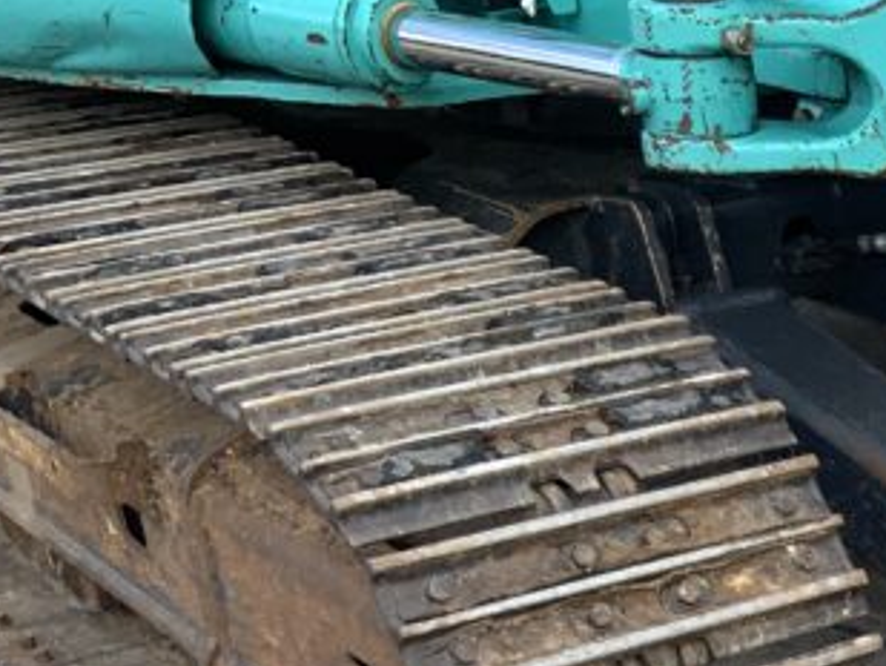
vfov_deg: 14.7
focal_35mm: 96
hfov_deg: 17.7
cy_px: 890
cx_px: 1431
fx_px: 2458
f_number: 1.8
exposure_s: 1/574
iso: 16
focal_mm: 3
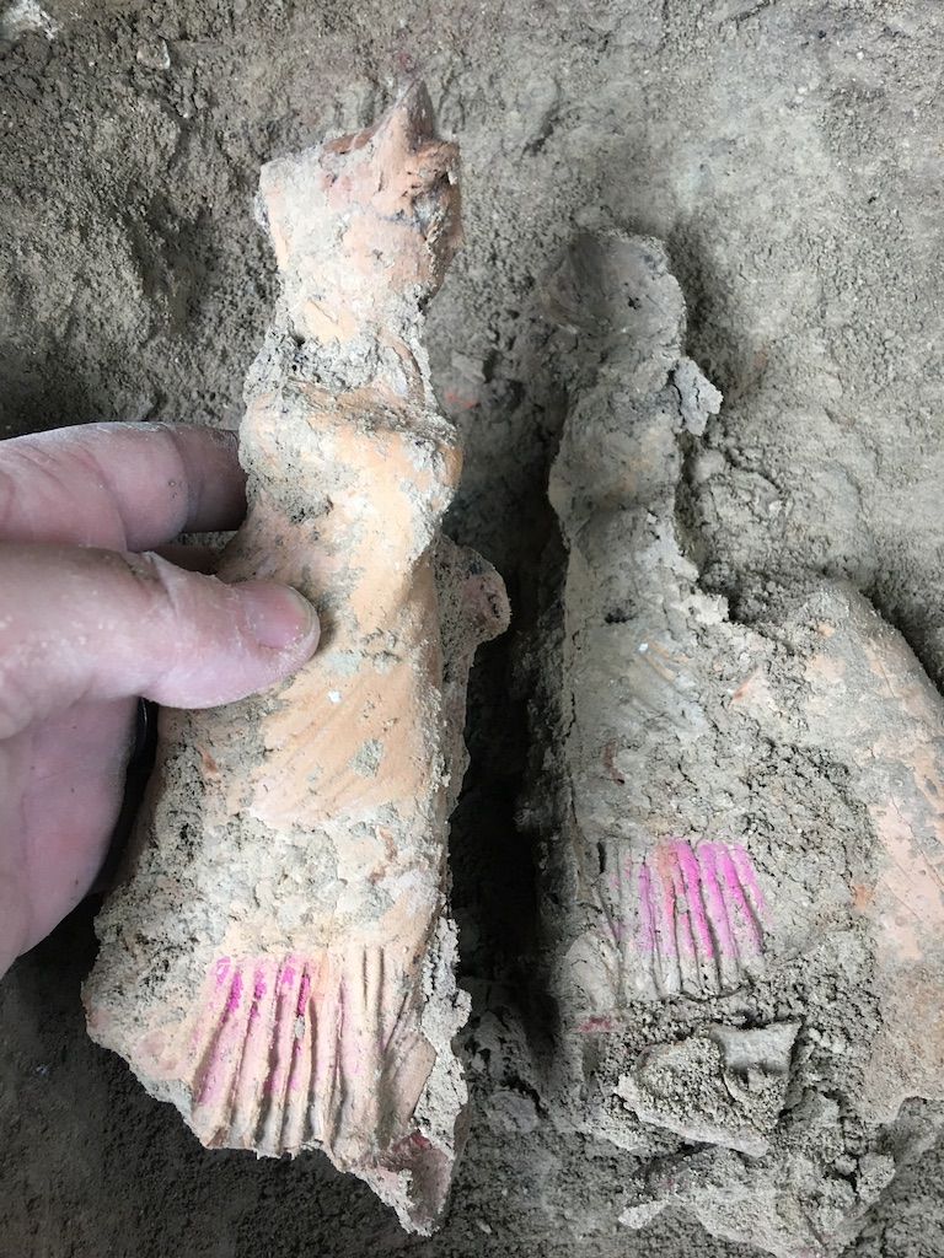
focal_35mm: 29
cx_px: 472
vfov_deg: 61.7
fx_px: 1054
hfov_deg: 48.2
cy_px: 629
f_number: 2.2
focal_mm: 4.15
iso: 50
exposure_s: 1/17
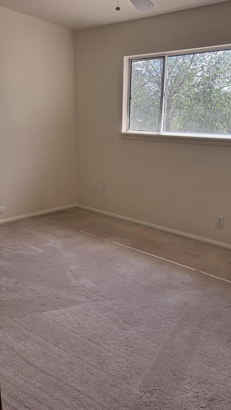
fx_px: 316
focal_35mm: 29
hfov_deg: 40.0
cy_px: 209
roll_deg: -2.4
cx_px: 139
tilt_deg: -14.1
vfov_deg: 66.1
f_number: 1.5
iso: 50
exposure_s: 1/482
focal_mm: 5.7
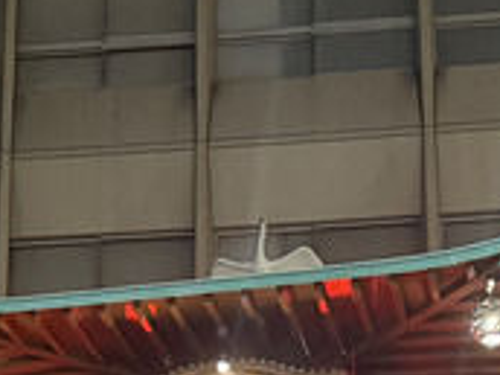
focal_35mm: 114
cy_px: 615
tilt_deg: +17.2
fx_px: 1647
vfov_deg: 12.2
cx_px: 170
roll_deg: +0.1
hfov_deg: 17.2
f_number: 1.78
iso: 1250
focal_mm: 6.76
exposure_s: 1/30
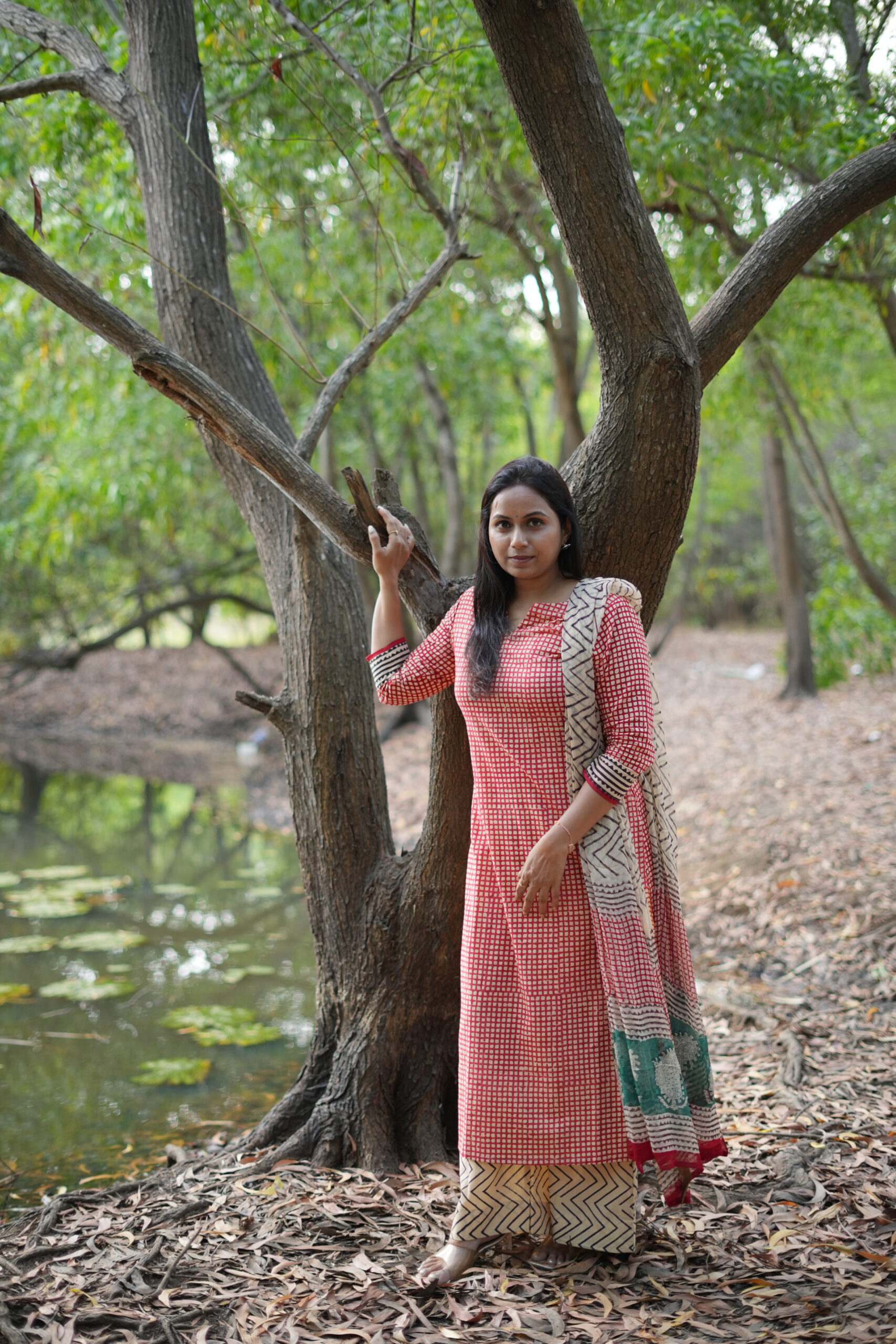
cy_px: 672
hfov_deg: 27.0
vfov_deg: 39.6
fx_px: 1866
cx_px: 448
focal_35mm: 50
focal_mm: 50
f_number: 2
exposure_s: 1/250
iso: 640
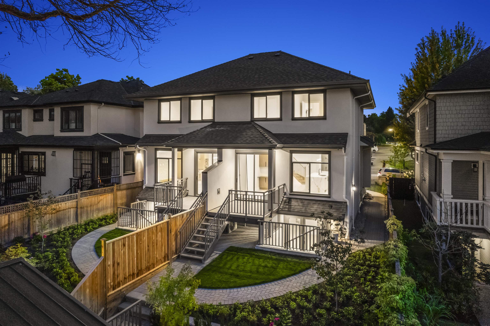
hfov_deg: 78.6
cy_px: 163
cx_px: 245
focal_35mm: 22
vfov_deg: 57.2
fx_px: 299
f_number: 2.8
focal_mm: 8.38
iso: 1180
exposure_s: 1/5
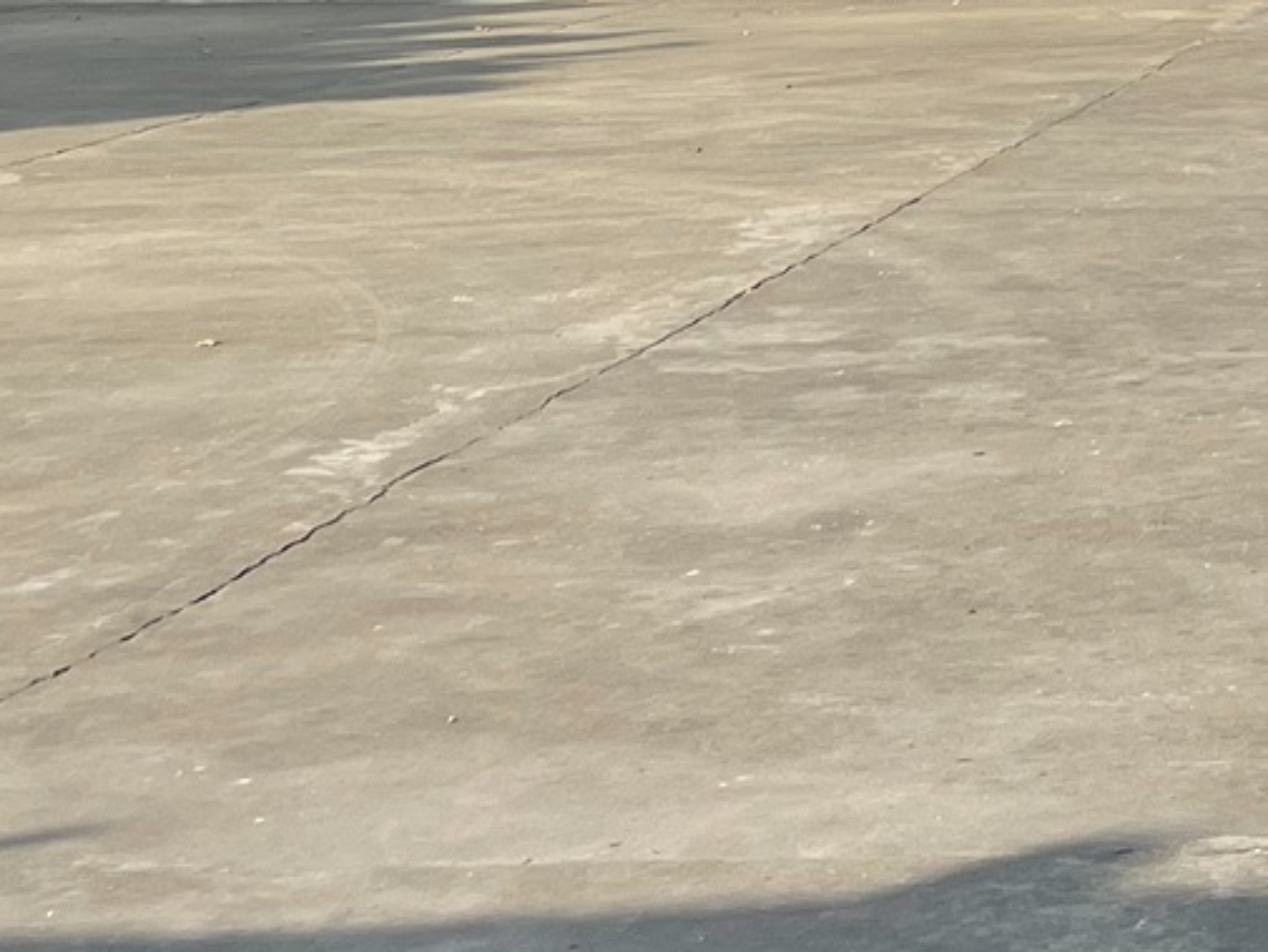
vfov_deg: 13.0
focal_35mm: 103
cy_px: -746
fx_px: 3774
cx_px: 1795
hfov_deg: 17.5
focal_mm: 4.2
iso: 32
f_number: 1.6
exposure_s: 1/3300
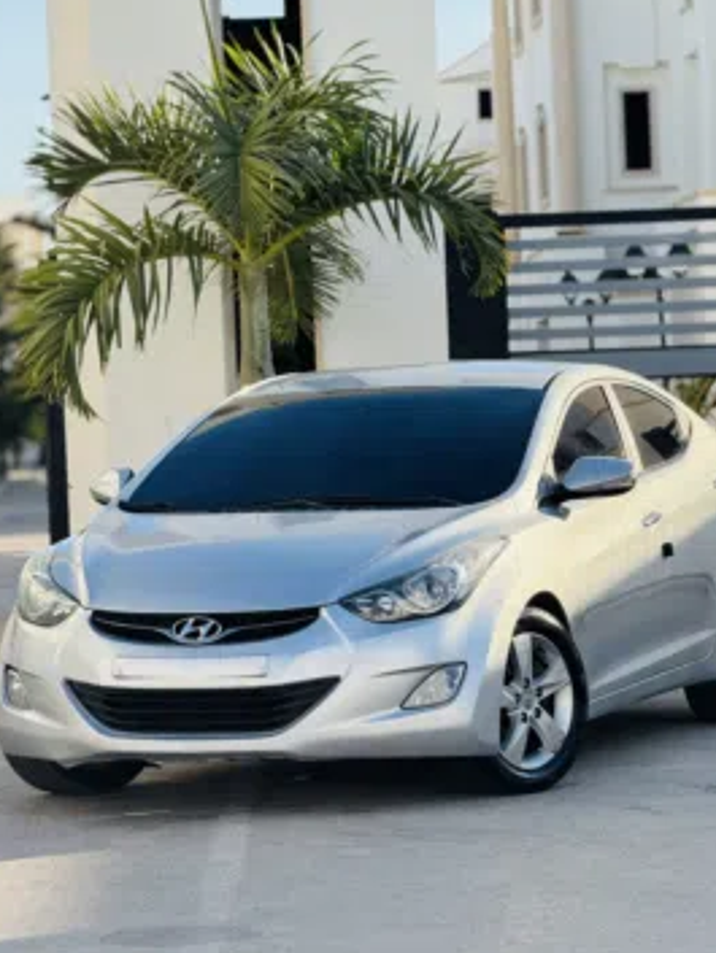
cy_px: 427
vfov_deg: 14.5
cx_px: 365
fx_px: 3748
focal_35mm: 136
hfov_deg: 10.9
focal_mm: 15.66
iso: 50
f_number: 2.8
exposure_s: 1/784
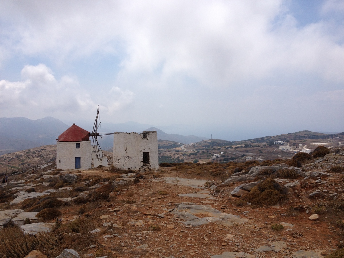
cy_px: 129
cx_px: 172
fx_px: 348
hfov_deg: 52.6
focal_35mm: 35
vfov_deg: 40.7
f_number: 2.4
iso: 50
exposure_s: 1/3247
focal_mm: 4.28
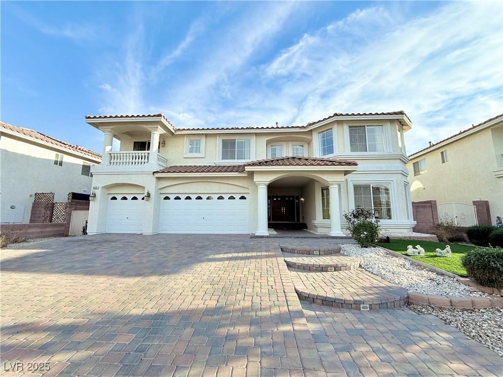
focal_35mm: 14
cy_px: 188
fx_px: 203
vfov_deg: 85.7
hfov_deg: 102.1
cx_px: 252
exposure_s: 1/955
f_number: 2.2
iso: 50
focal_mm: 2.22
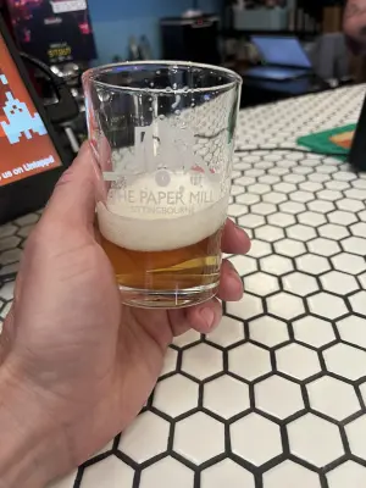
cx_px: 183
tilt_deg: -32.9
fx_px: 367
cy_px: 244
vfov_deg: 67.3
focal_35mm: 26
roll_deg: +6.3
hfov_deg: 53.1
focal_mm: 5.1
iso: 100
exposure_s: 1/50
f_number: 1.6
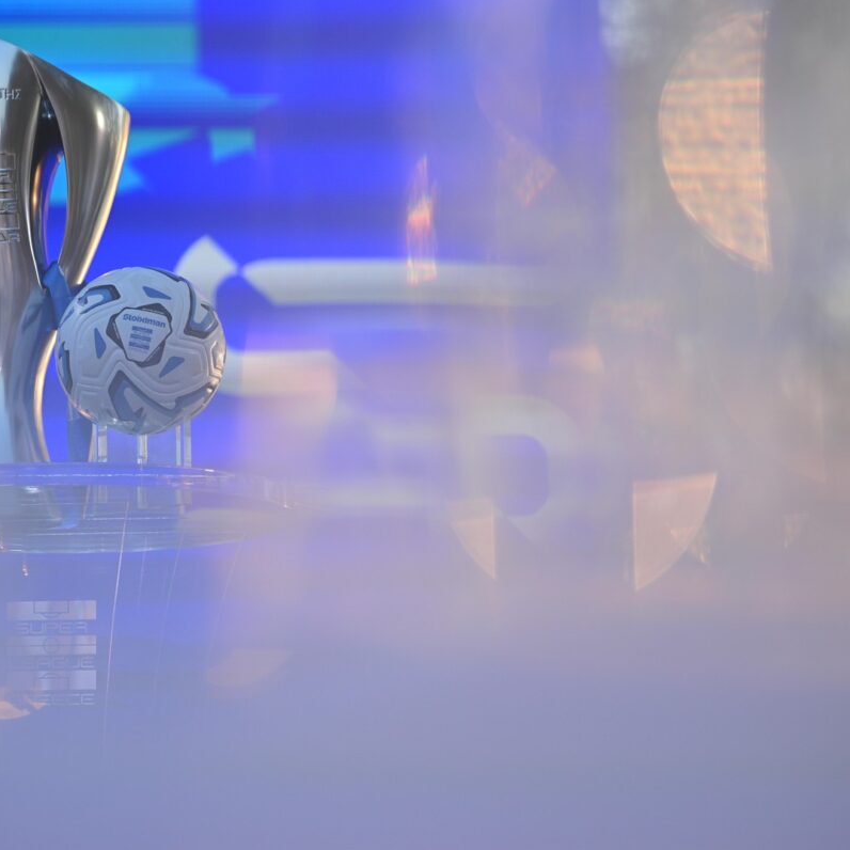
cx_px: 363
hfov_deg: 10.1
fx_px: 4806
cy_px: 425
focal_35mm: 173
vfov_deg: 10.1
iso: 400
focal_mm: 135
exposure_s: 1/2500
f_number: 1.8
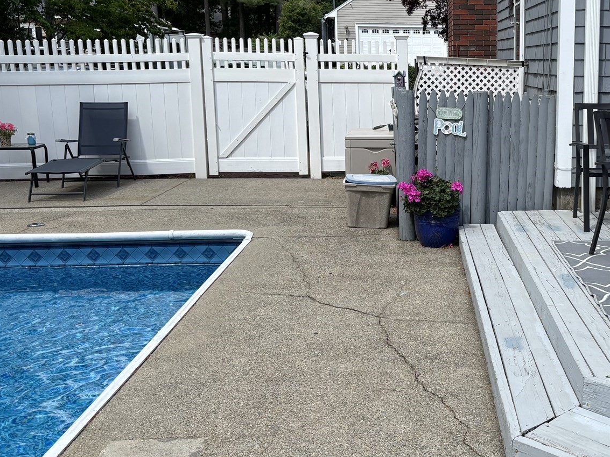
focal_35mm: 47
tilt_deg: -9.9
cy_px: 212
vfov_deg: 30.9
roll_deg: -0.3
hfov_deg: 38.7
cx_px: 499
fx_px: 828
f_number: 1.6
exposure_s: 1/1949
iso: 50
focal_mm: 5.96
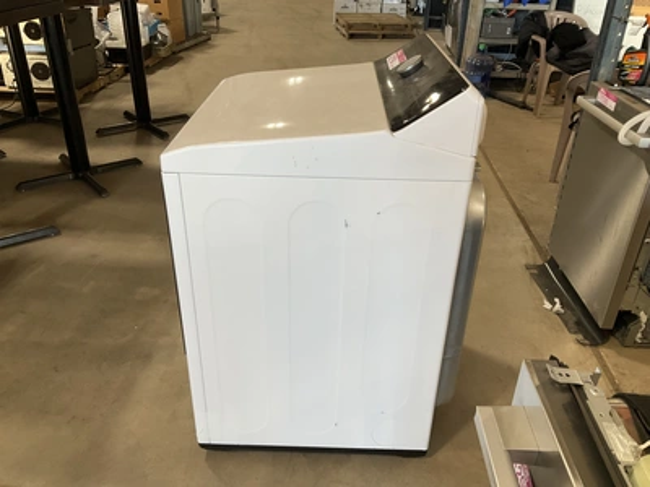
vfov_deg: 48.2
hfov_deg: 61.7
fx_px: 545
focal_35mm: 29
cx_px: 325
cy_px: 244
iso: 64
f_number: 1.8
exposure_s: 1/120
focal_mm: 3
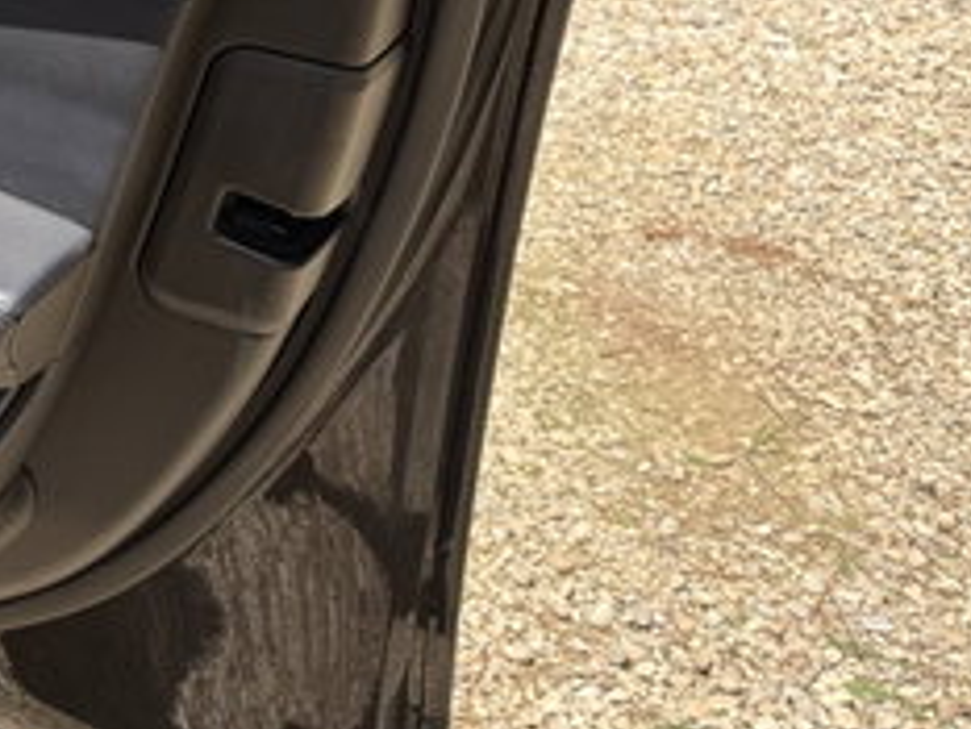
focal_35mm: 79
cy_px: -204
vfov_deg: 17.6
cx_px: -508
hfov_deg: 20.8
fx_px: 2217
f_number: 1.78
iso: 80
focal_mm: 6.76
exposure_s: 1/1361
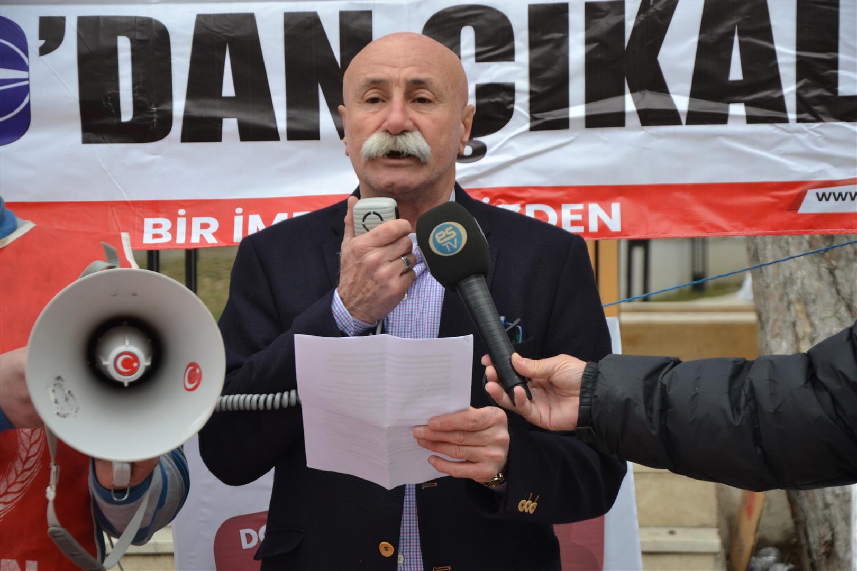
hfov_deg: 20.6
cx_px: 428
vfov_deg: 13.8
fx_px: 2357
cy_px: 286
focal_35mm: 99
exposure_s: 1/125
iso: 220
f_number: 5.6
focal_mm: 66
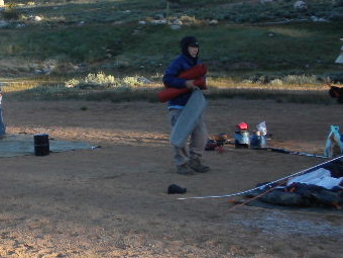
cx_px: 9
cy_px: 95
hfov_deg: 21.8
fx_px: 862
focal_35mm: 87
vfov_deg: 16.9
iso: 64
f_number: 3.5
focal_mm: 6.6
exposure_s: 1/92.4
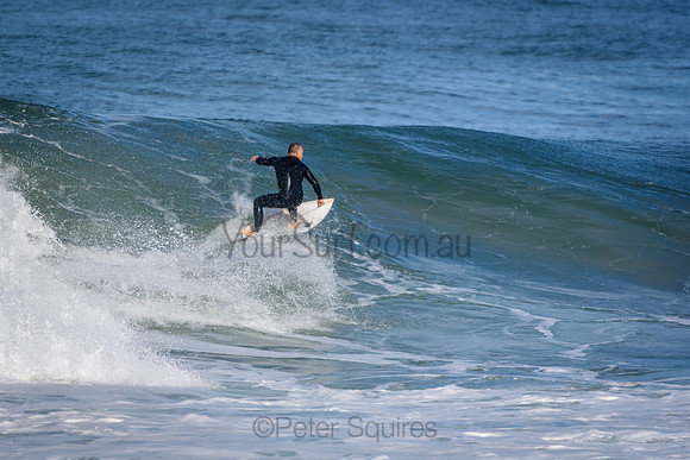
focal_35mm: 630
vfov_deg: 2.2
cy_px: 230
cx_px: 345
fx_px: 12077
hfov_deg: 3.3
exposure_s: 1/2000
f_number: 5.6
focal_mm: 420
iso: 250
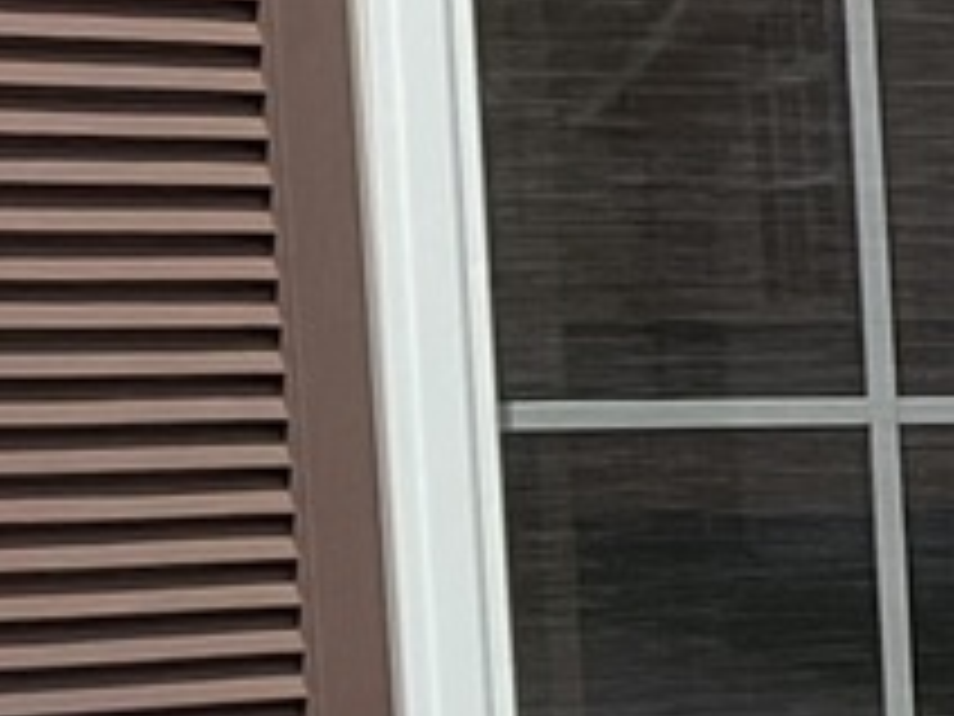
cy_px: 892
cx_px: 3231
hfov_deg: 8.0
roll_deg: -0.1
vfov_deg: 7.5
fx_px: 5429
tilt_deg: -6.3
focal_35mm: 197
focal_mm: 3
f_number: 1.8
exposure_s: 1/2801
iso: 16
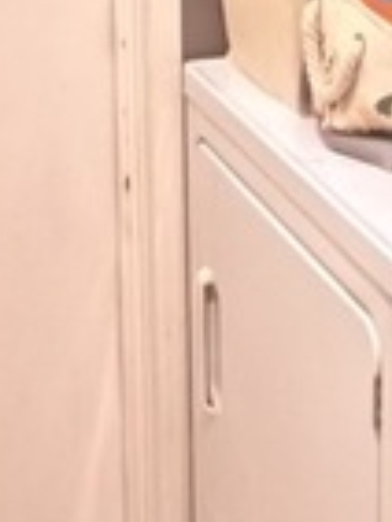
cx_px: 440
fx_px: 1613
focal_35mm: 107
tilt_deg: -13.0
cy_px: -15
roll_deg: -1.6
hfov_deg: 13.6
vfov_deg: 17.9
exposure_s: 1/15
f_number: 2.2
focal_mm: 2.22
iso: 3200
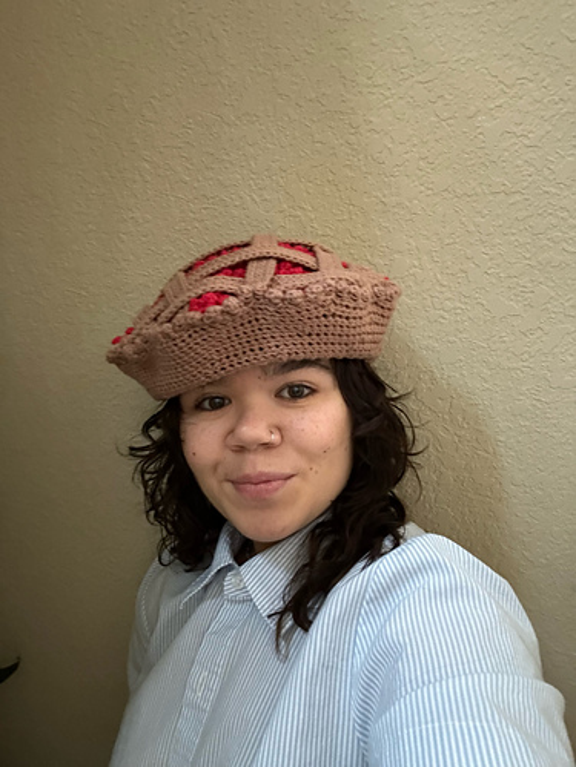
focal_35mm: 23
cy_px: 384
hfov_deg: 58.9
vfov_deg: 73.9
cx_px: 288
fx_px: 510
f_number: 1.9
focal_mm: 2.69
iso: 640
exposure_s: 1/15
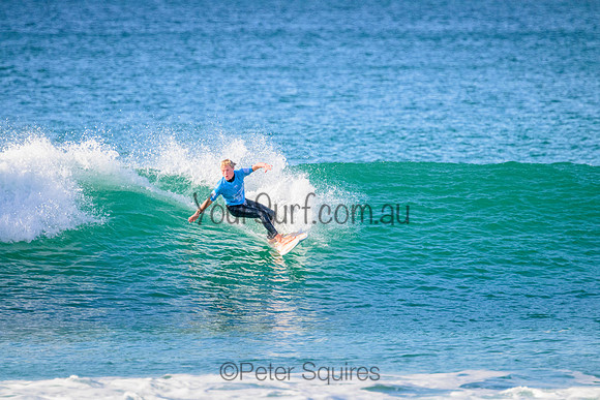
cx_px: 300
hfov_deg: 2.6
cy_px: 200
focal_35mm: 800
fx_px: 13336
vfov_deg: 1.7
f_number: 11
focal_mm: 800
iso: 2800
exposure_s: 1/2000
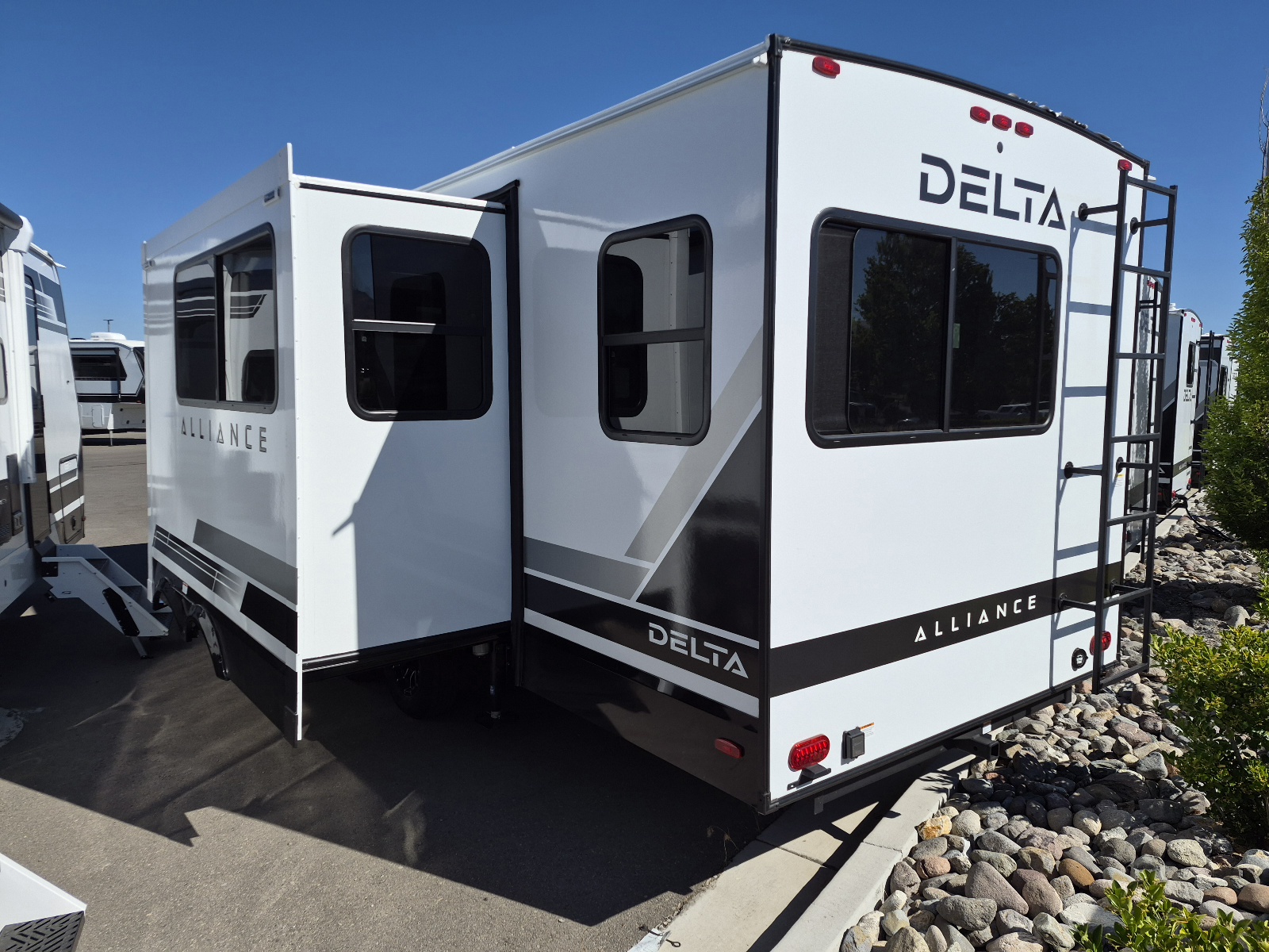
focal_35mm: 23
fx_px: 843
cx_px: 634
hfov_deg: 73.9
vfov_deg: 58.9
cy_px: 476
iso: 64
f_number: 1.8
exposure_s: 1/10000
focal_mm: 5.4
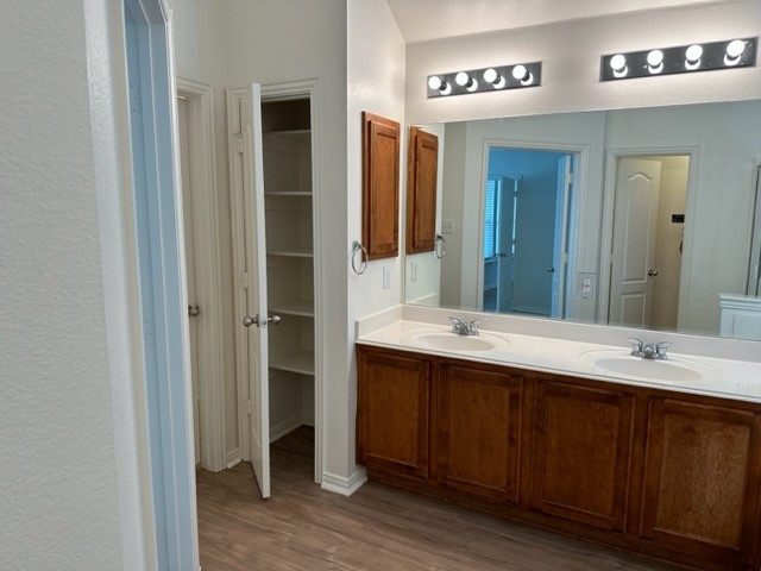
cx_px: 380
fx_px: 528
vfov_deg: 56.8
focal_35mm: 24
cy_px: 286
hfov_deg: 71.6
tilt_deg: -9.4
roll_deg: -0.1
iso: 100
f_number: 1.78
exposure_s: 1/120
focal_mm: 6.86
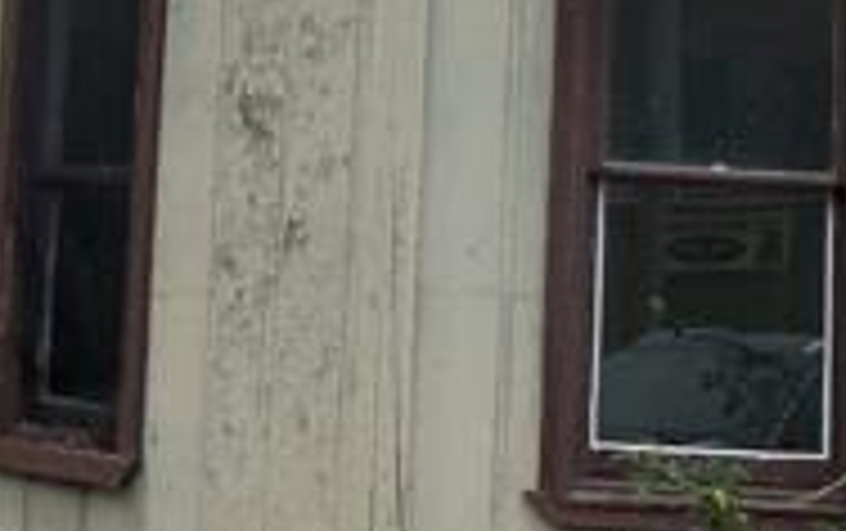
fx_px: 2331
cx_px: 279
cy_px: -86
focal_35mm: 101
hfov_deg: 20.5
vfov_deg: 12.7
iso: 64
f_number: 3.3
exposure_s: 1/125
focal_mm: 5.1
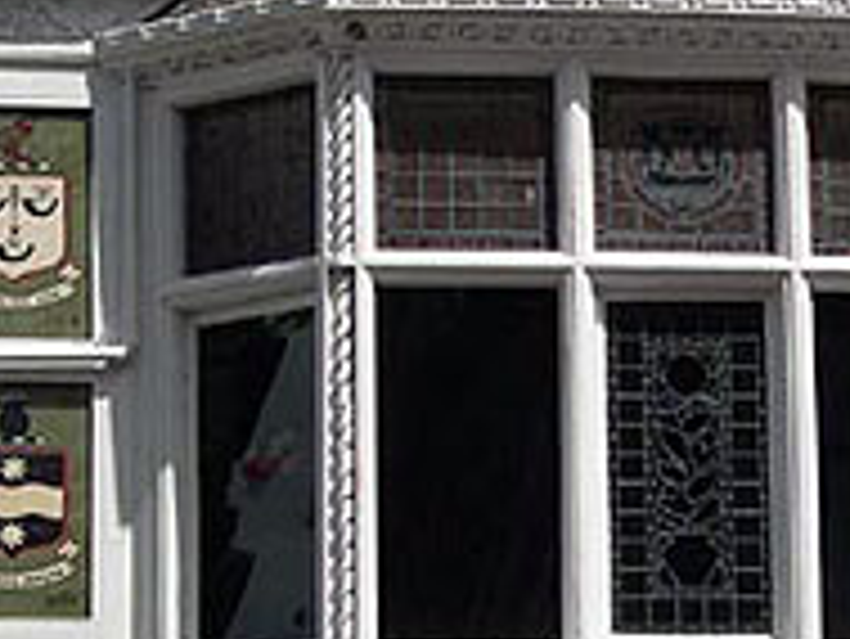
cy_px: 450
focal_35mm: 171
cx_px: 612
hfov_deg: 11.5
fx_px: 4202
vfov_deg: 8.7
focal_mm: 15.3
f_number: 10.4
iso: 100
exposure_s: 1/161
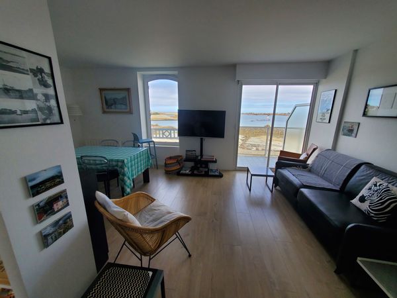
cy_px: 149
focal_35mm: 13
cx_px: 198
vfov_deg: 89.9
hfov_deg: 106.2
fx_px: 149
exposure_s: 1/115
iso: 50
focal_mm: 1.8
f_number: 2.2
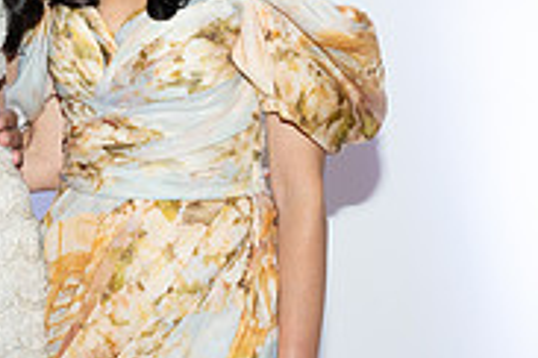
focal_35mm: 136
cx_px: -115
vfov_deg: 10.0
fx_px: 2032
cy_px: 37
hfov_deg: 14.6
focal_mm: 43
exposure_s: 1/80
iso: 1000
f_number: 5.6
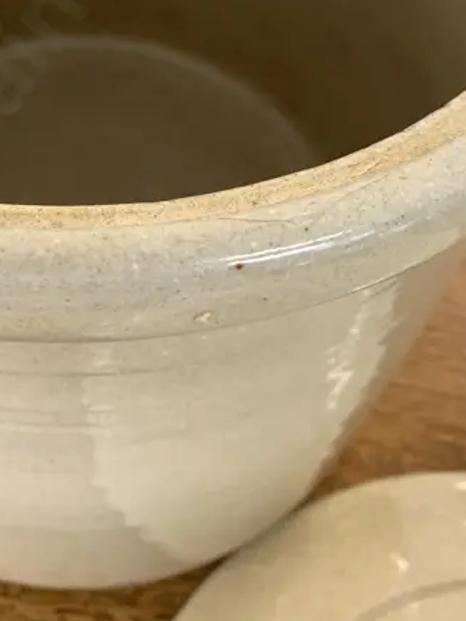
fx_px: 1095
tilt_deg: -49.2
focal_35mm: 61
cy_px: -13
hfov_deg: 23.6
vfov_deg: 29.4
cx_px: 74
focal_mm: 4.25
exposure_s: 1/50
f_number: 1.8
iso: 64
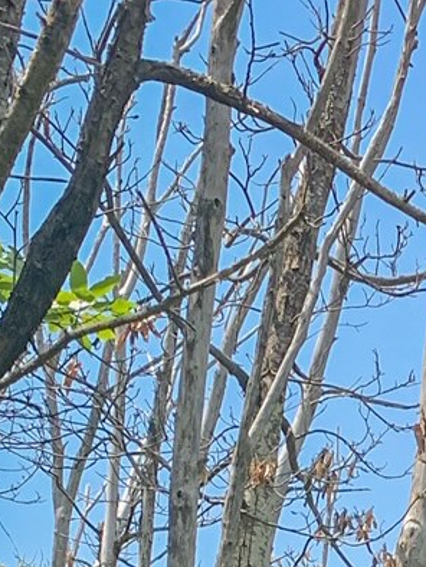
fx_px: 2180
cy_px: 1351
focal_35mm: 133
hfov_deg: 10.8
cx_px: 633
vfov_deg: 12.0
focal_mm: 4.25
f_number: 1.8
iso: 25
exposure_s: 1/900
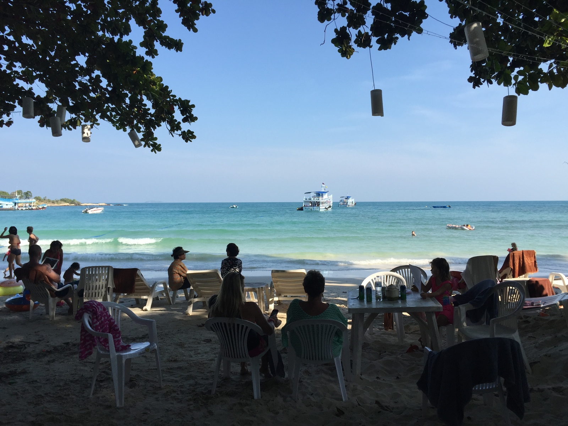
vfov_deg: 48.2
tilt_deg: -1.4
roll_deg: -0.3
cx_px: 284
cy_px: 213
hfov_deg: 61.7
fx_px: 476
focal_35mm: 29
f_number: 2.2
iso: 32
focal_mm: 4.15
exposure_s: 1/1364
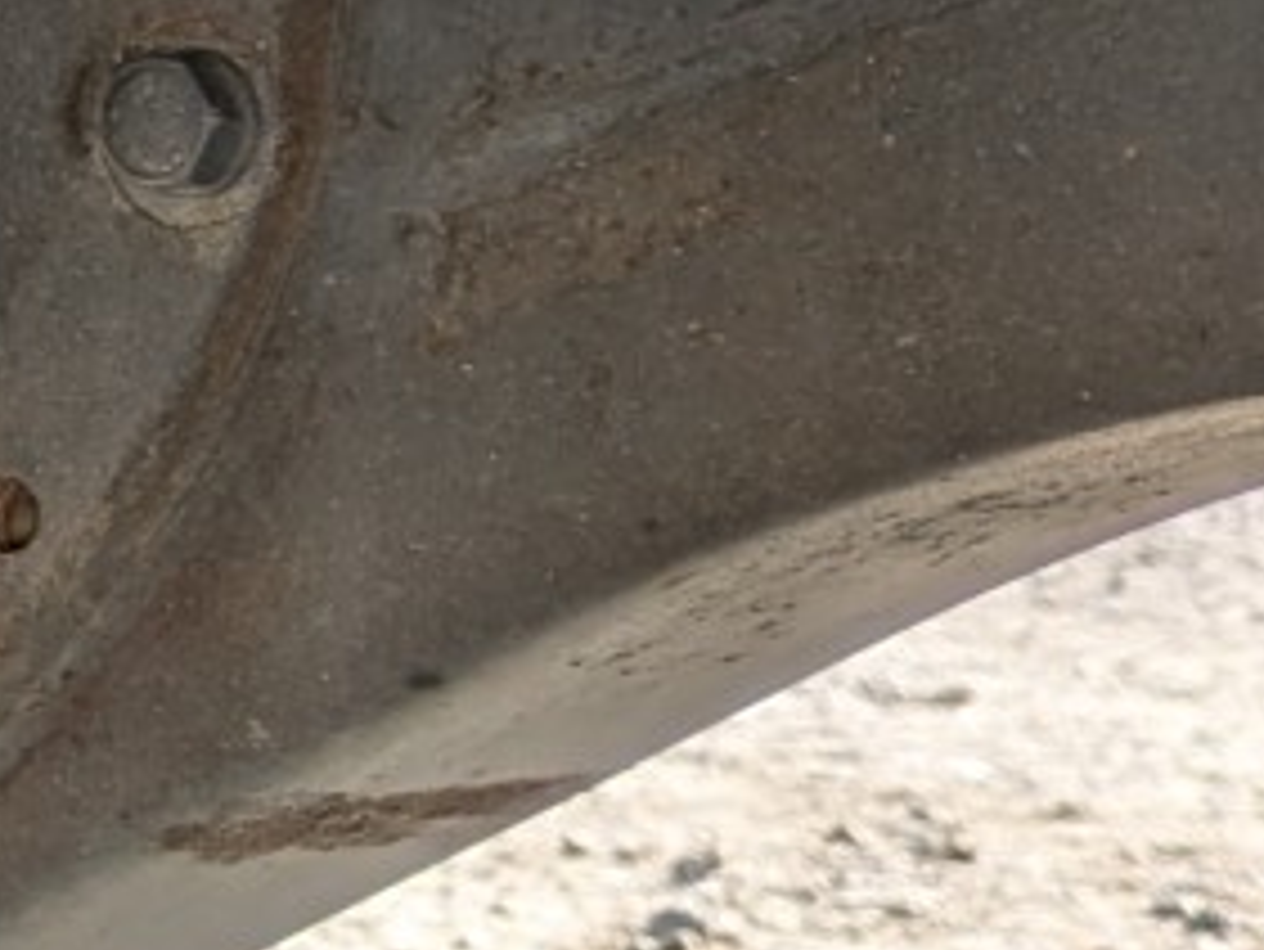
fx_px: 5187
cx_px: -1331
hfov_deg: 12.2
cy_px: -189
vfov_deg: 10.3
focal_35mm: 142
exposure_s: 1/408
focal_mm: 5.43
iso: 36
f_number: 1.89
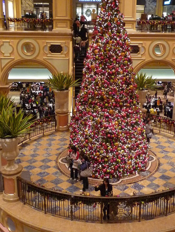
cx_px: 108
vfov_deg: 41.2
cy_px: 103
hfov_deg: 31.4
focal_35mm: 46
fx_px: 310
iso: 400
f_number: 2.8
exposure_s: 1/15
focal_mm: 4.5
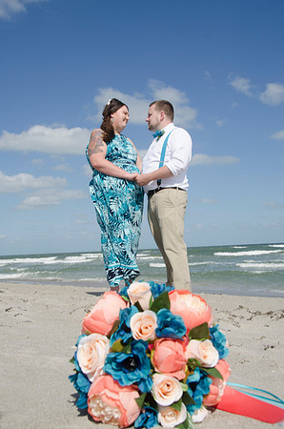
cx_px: 142
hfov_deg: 36.7
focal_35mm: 36
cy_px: 214
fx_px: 428
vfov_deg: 53.2
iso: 100
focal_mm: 24
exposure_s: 1/250
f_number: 11
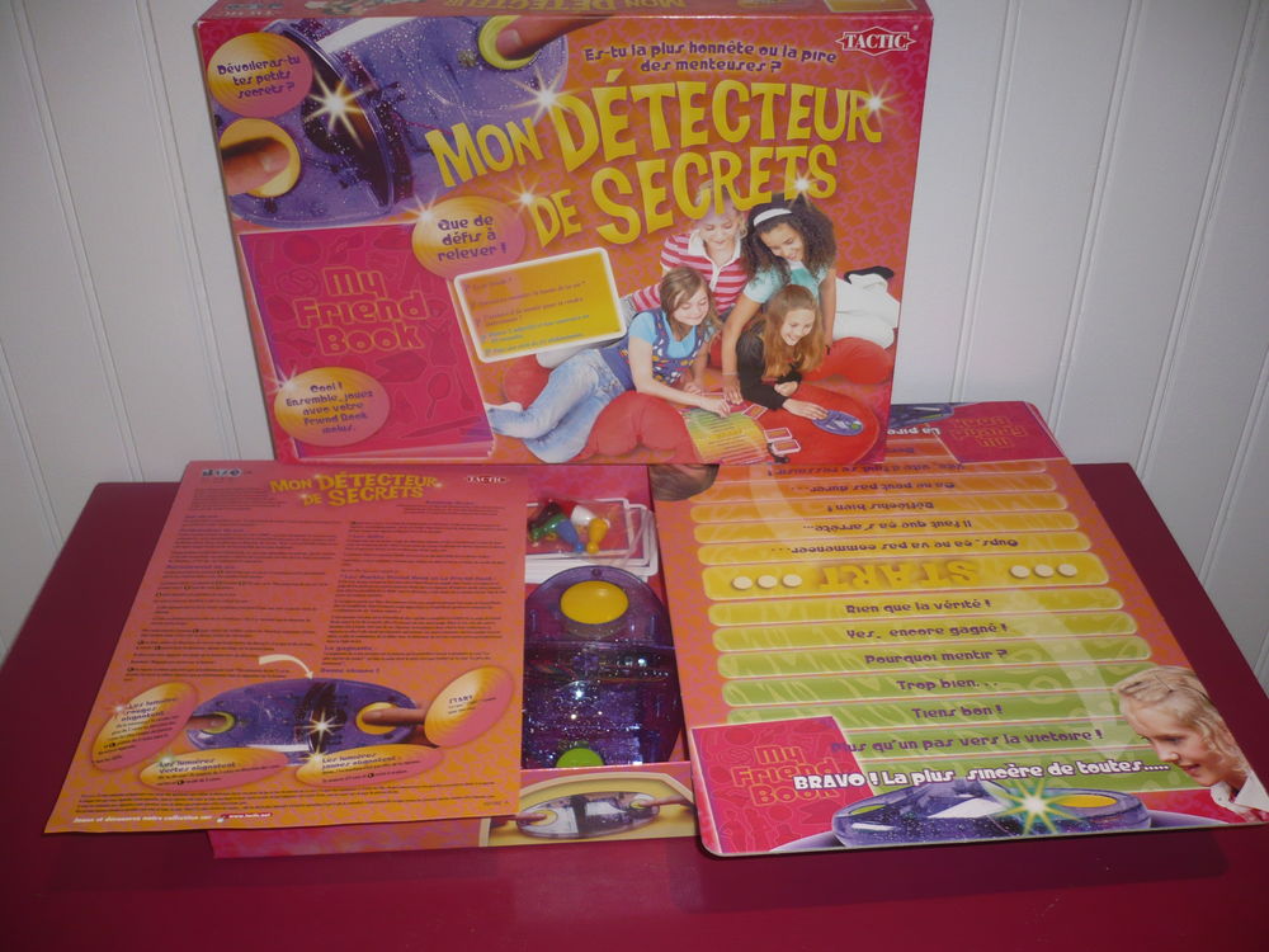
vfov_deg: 40.7
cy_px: 476
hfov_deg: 52.6
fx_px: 1283
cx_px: 634
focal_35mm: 35
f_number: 2.8
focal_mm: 5.8
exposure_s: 1/30
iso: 100
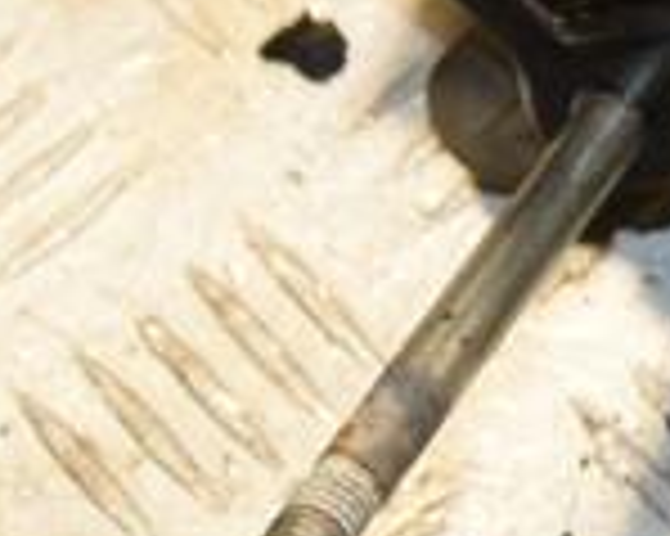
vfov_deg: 5.6
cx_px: 967
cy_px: -153
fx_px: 5390
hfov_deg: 7.0
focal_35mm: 272
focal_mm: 48
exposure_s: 1/200
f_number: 7.1
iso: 800
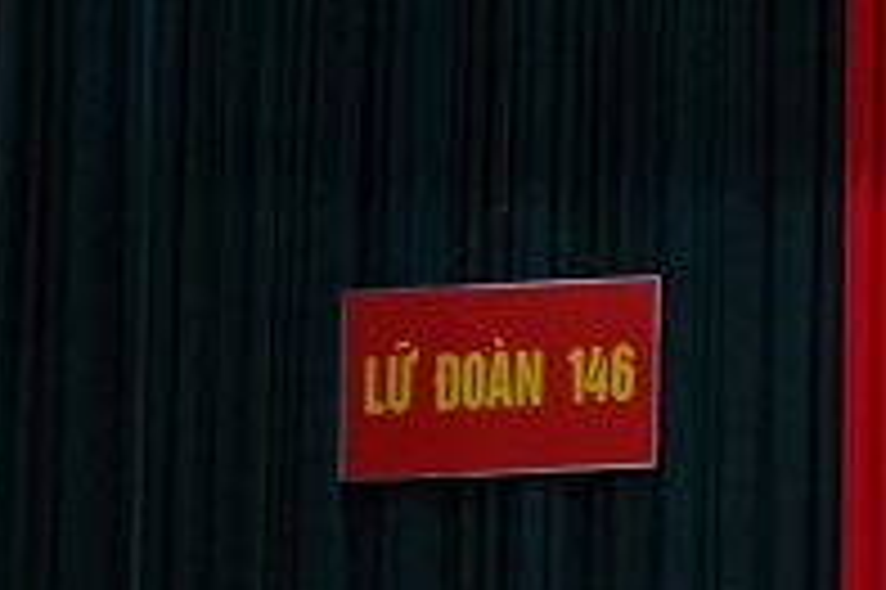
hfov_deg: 13.8
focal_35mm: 126
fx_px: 3098
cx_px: 1768
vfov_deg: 10.4
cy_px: 980
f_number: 6.3
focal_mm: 21
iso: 3200
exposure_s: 1/25
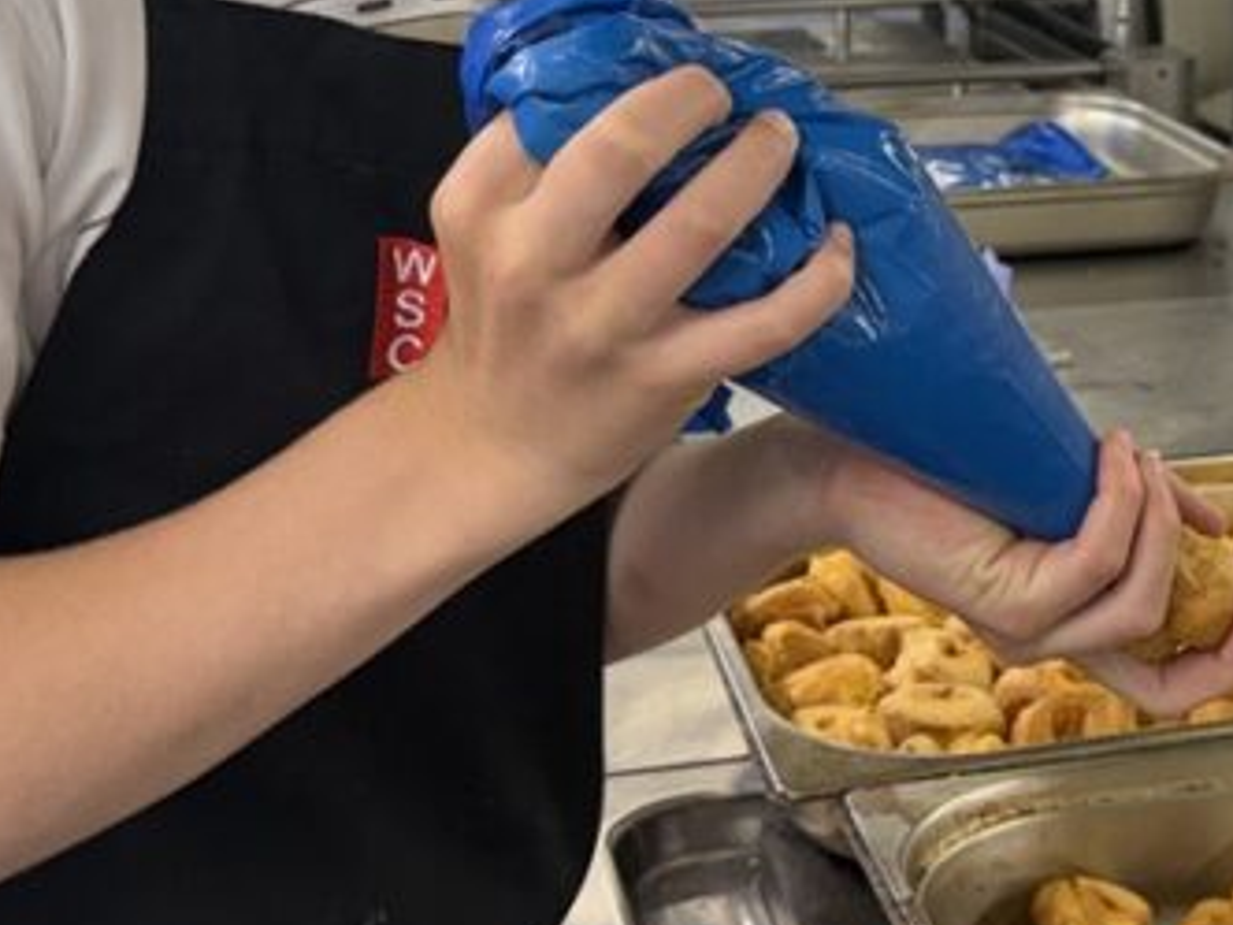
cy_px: 149
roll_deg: -0.5
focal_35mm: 74
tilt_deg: -11.5
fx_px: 2636
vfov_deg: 19.6
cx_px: 1088
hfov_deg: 25.6
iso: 160
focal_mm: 6.76
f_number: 1.78
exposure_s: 1/100
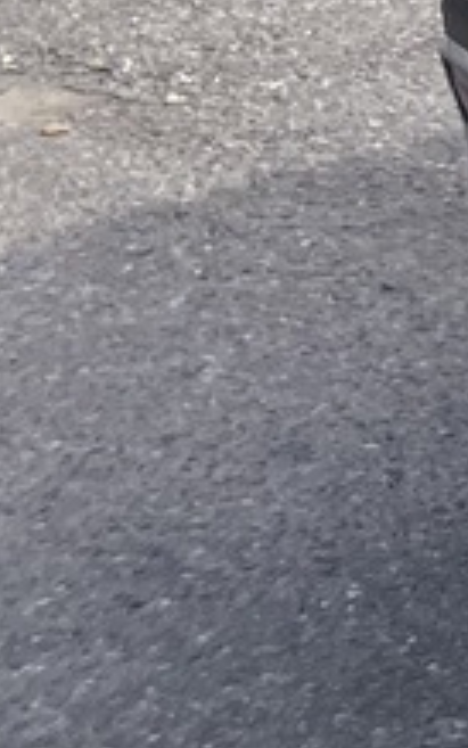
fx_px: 3977
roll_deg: +4.4
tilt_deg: -7.0
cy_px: -434
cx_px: 2101
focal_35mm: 195
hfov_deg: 5.5
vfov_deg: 10.3
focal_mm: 3.99
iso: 32
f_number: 1.8
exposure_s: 1/1056
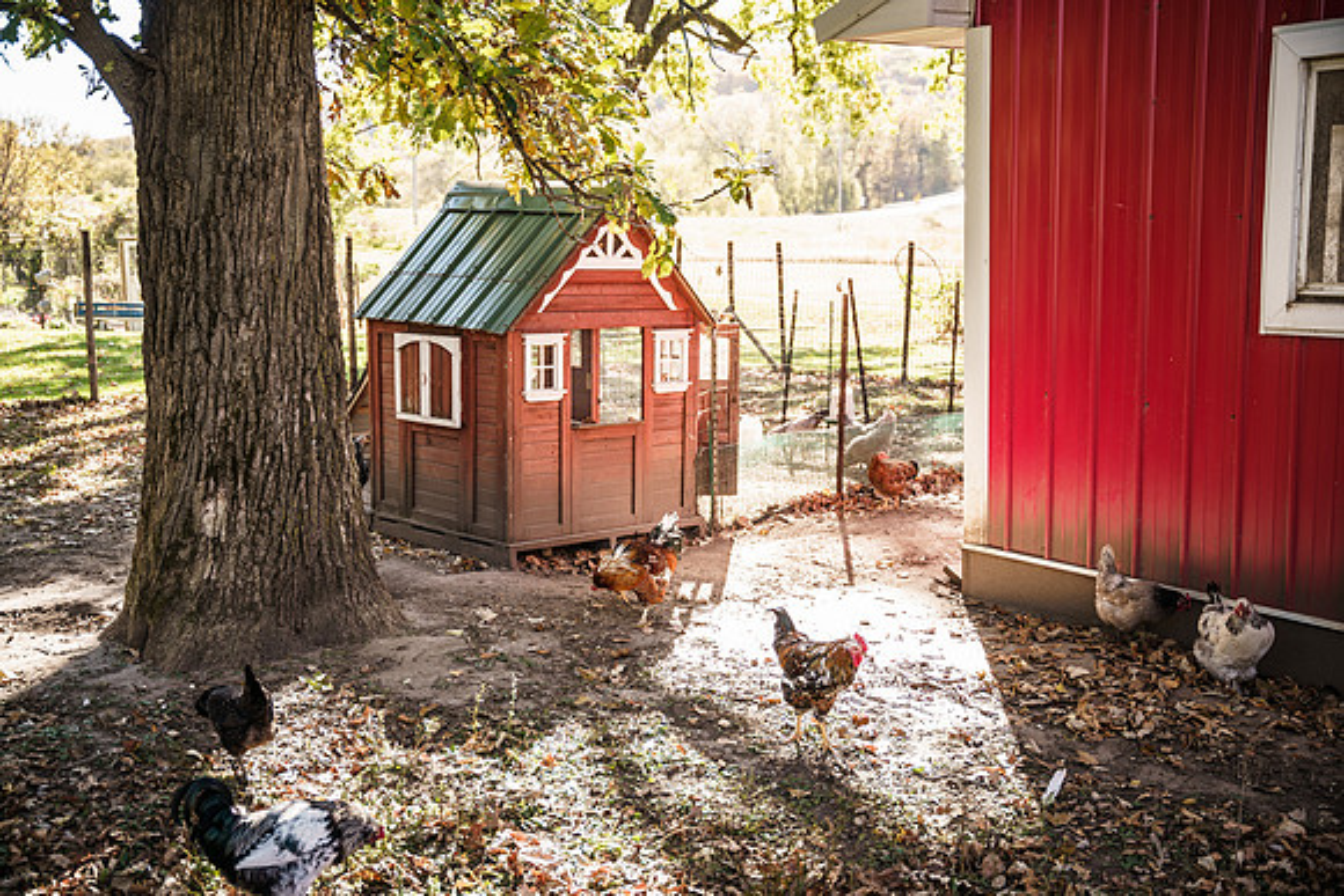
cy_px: 447
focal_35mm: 41
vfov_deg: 32.7
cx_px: 660
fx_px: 1528
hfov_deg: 47.5
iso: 100
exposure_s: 1/125
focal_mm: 39.7
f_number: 2.8
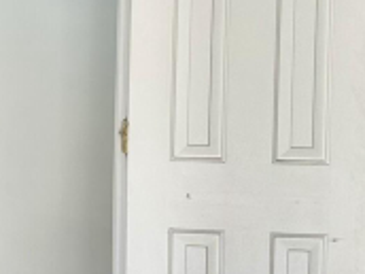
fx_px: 981
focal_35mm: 93
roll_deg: -0.1
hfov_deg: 19.5
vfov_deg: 15.9
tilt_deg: -2.9
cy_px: 106
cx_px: -109
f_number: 1.78
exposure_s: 1/597
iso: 80
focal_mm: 6.86
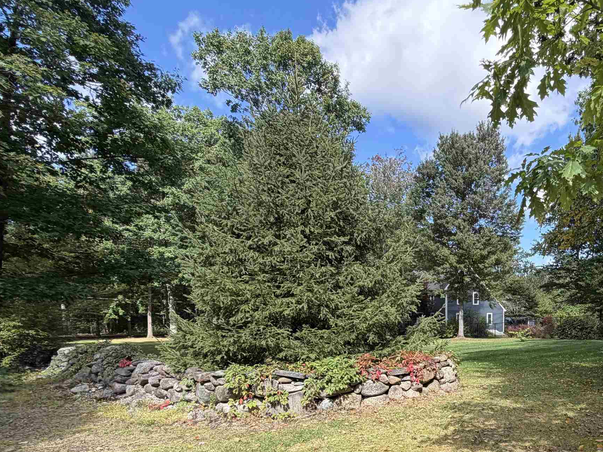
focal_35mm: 25
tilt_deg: -4.0
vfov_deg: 52.2
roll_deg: -0.2
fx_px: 435
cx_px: 496
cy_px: 345
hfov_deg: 62.5
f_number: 2.2
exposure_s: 1/502
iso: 64
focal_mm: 2.22
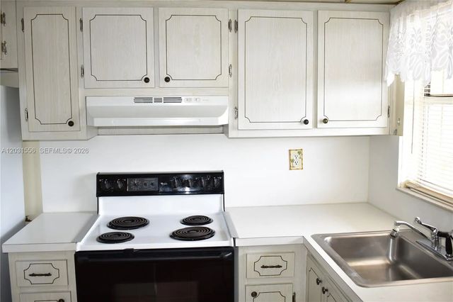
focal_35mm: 33
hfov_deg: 57.2
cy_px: 151
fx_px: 415
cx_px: 226
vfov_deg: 39.9
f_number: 3.8
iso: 360
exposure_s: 1/60
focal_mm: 22
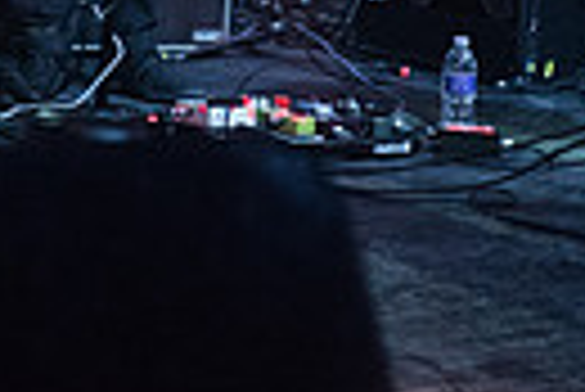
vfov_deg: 12.9
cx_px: 270
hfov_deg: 22.8
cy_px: -448
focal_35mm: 89
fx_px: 1448
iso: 3200
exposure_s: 1/160
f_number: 2.8
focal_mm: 20
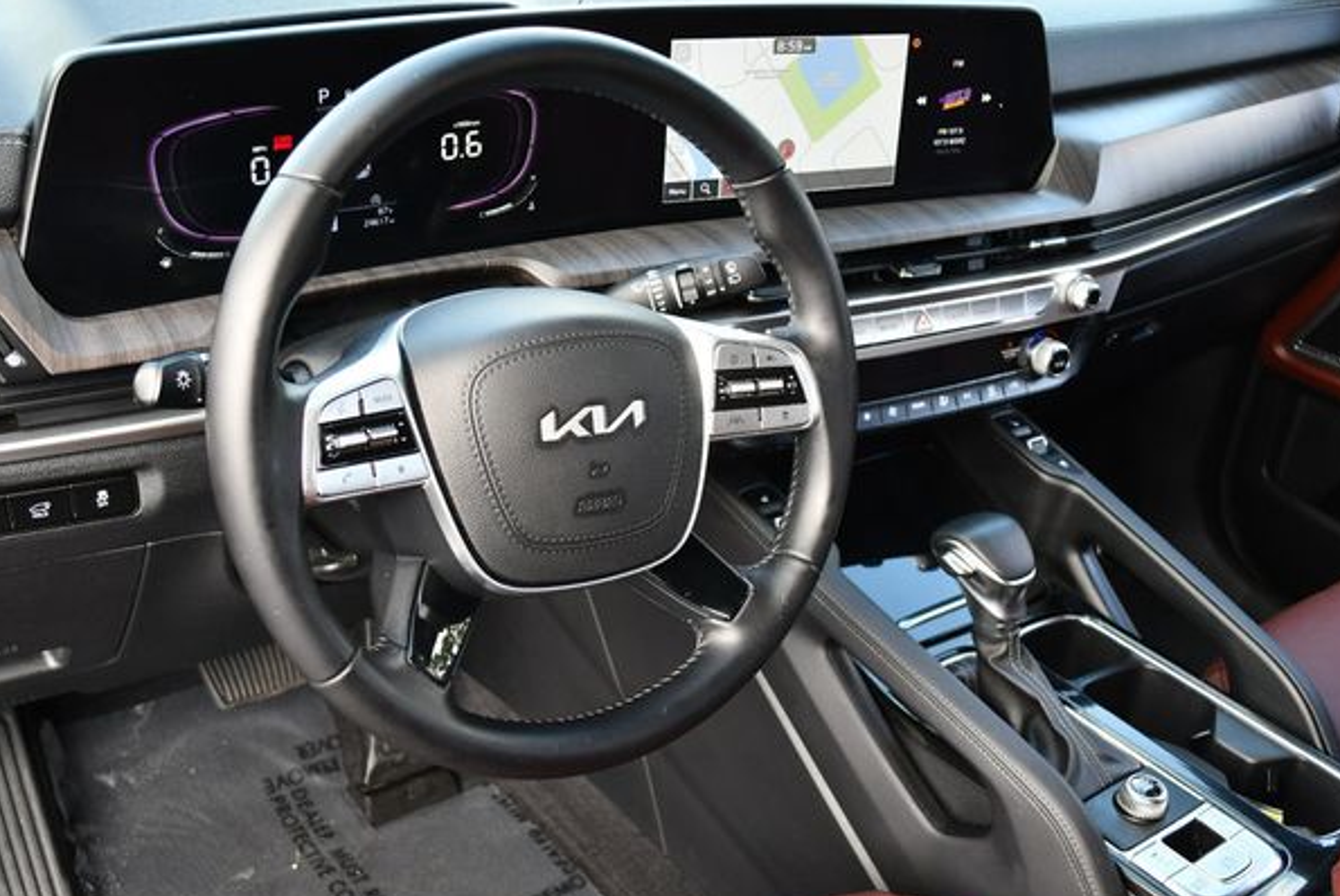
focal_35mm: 43
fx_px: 1602
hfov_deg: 45.4
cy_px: 437
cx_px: 667
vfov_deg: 31.3
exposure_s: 1/250
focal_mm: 20
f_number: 3.8
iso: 560
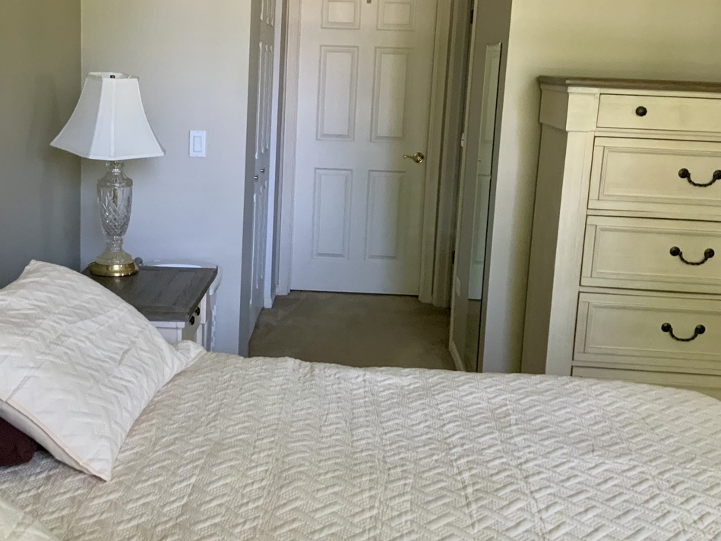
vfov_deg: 32.7
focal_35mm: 44
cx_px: 276
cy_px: 206
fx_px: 917
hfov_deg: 42.7
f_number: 1.8
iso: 250
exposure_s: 1/60
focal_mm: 3
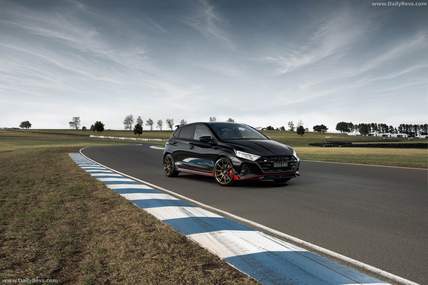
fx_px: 392
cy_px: 142
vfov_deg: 40.0
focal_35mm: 33
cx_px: 214
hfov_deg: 57.2
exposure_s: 1/40
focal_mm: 33
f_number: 8
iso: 100
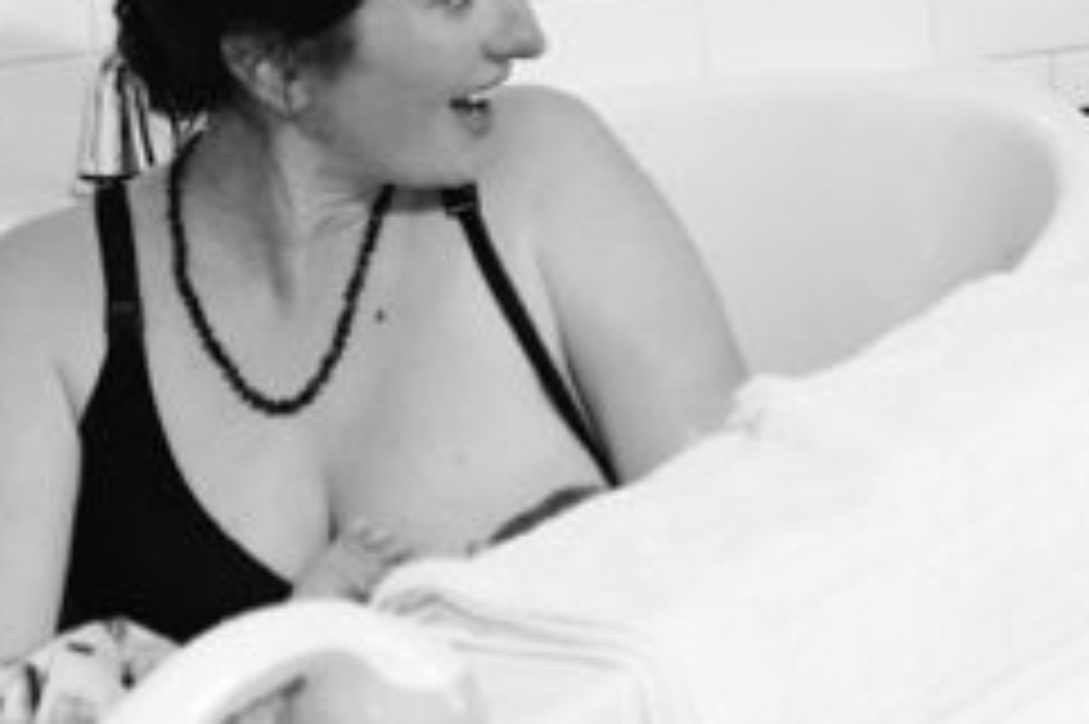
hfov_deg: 10.9
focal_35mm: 186
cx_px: 1166
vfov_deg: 7.3
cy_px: -297
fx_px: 5622
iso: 2500
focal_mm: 50
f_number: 4
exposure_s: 1/160
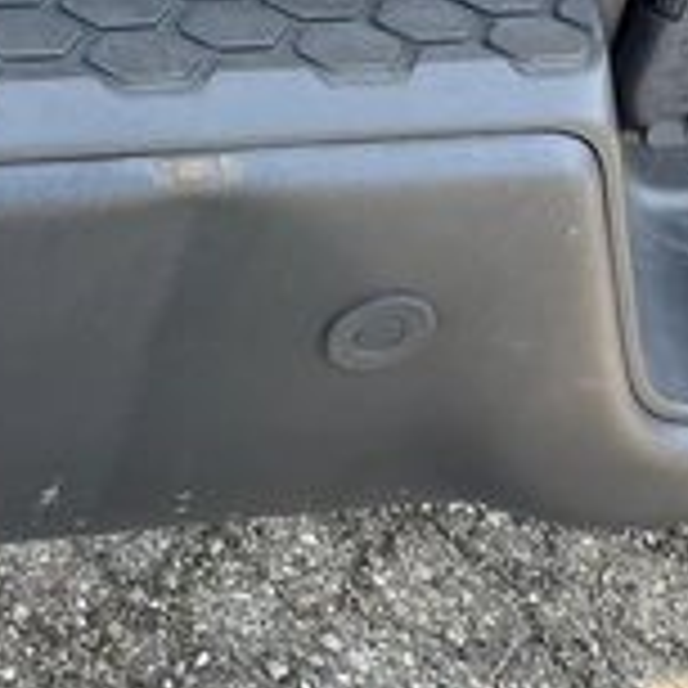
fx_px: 1507
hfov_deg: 24.8
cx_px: 40
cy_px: 261
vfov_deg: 25.7
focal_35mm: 67
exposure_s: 1/146
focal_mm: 3
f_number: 1.8
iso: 25
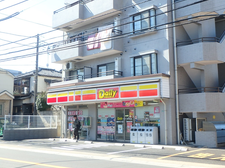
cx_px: 114
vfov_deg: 33.6
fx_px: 279
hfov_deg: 43.9
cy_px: 83
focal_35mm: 43
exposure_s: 1/200
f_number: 5.2
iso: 125
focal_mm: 7.5
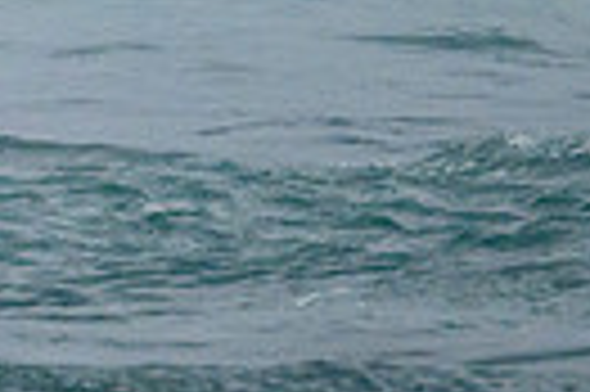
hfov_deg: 0.4
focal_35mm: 4866
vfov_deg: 0.3
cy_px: -553
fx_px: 79649
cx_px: -532
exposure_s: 1/2000
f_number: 11
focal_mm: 800
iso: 2000
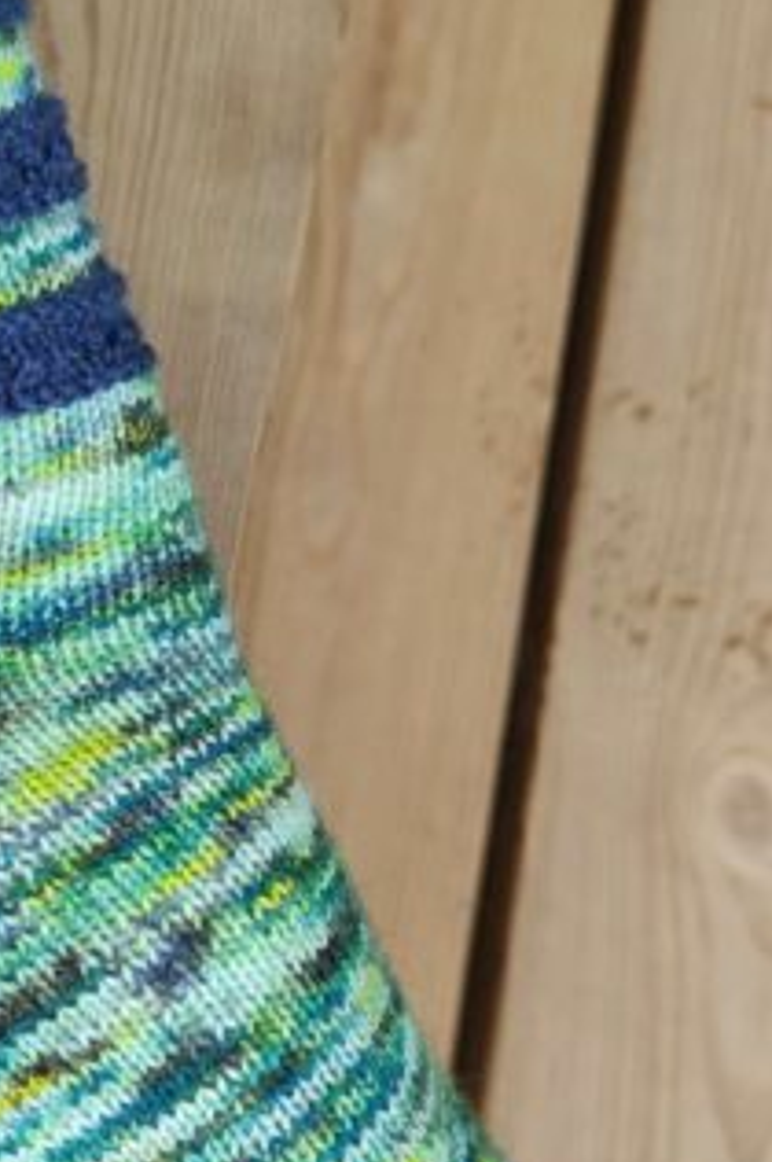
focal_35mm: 81
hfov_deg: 16.3
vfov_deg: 24.9
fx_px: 2611
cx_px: -103
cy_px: 805
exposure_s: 1/478
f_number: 1.69
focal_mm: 6.72
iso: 100
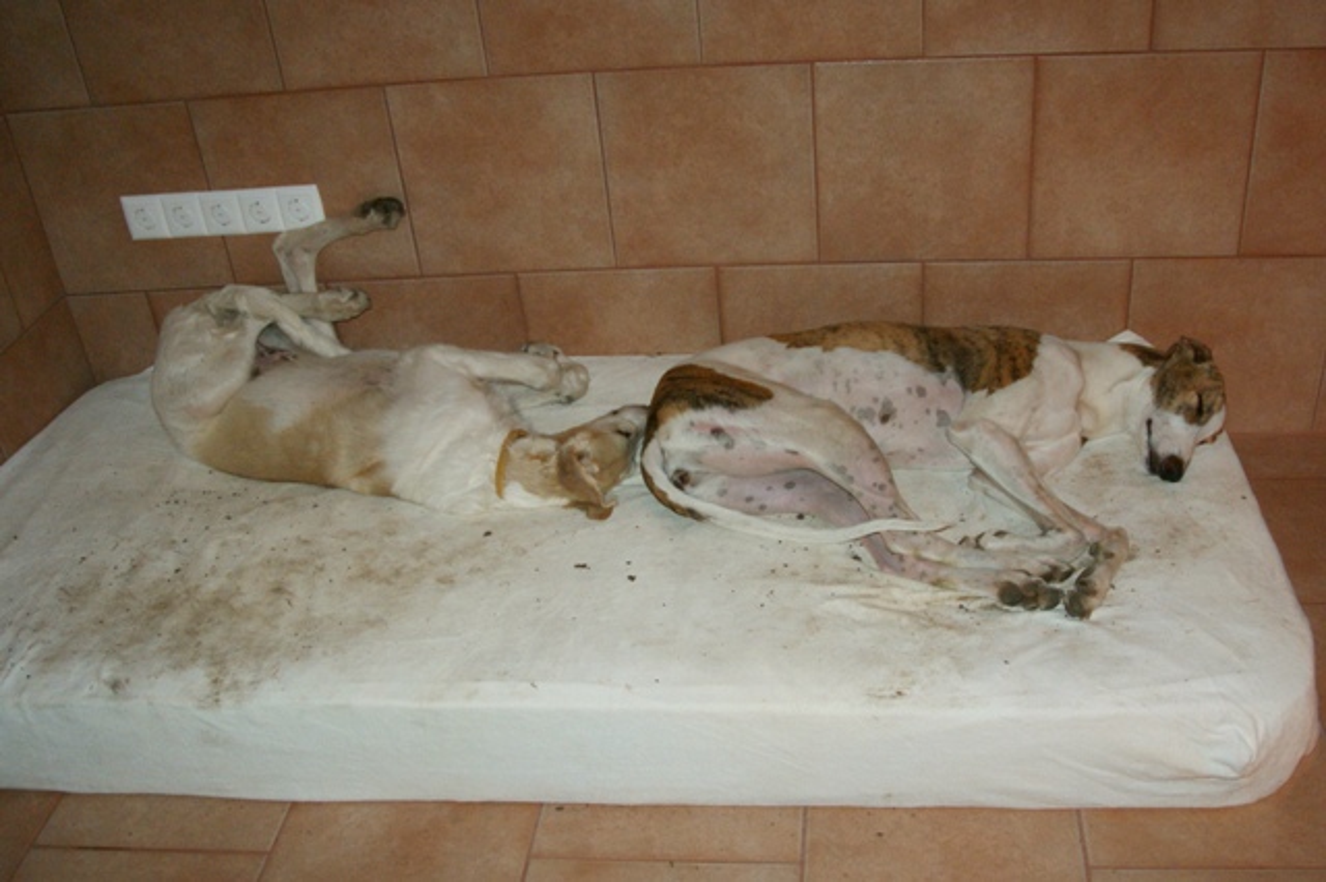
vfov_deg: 43.6
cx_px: 663
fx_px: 1104
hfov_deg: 62.0
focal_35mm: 30
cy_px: 441
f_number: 5.6
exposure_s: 2
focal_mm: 20
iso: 800
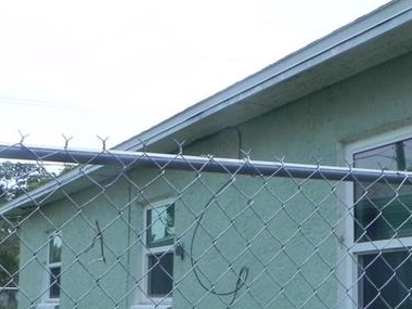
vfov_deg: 20.8
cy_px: 246
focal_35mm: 70
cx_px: 323
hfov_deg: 27.3
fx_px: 833
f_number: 7.1
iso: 160
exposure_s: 1/382
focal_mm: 4.6
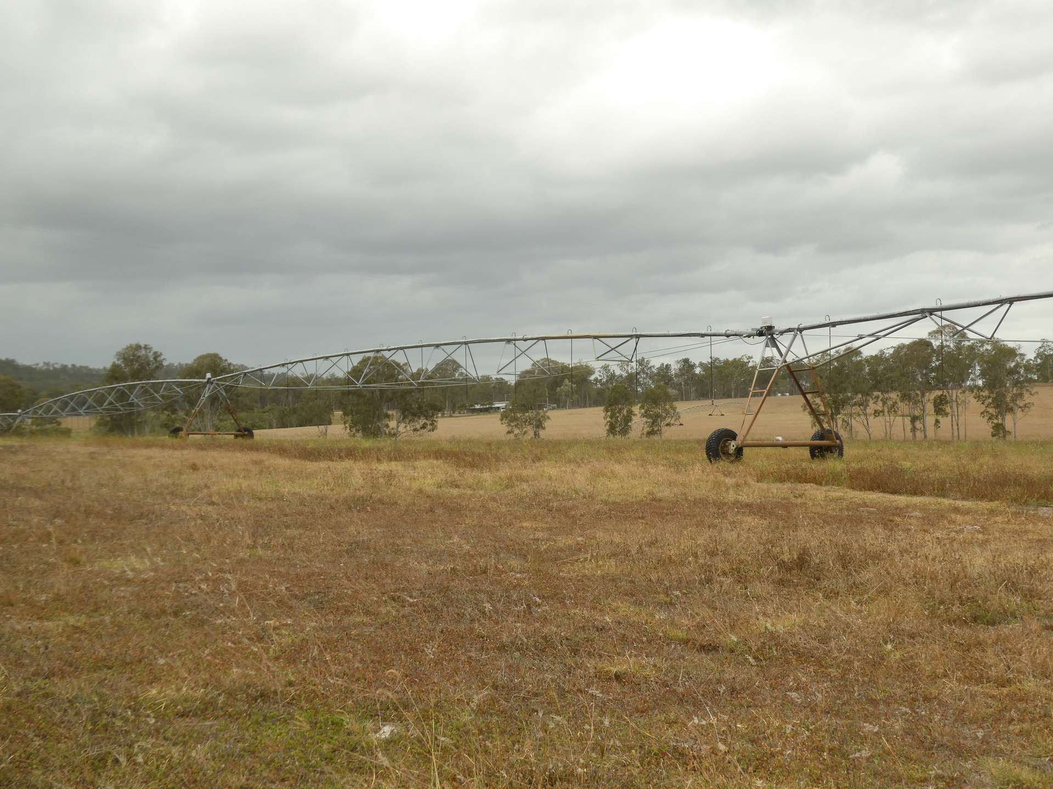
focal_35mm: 40
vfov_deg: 36.0
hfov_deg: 46.8
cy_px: 394
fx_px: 1217
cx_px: 526
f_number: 3.8
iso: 80
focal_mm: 7.2
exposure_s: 1/640
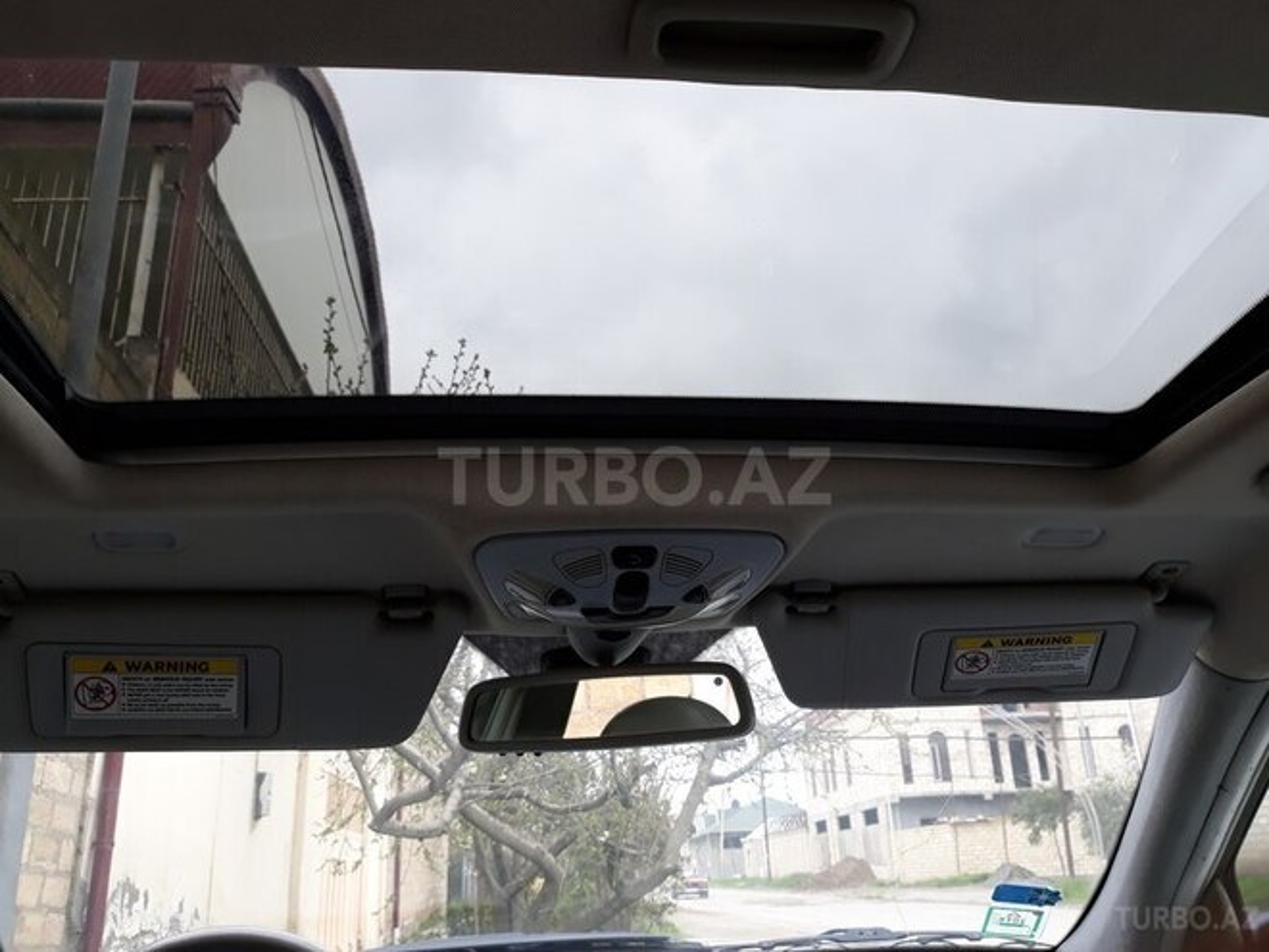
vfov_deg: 51.4
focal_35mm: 27
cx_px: 634
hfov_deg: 65.3
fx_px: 990
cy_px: 476
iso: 40
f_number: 1.7
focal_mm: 3.71
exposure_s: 1/151
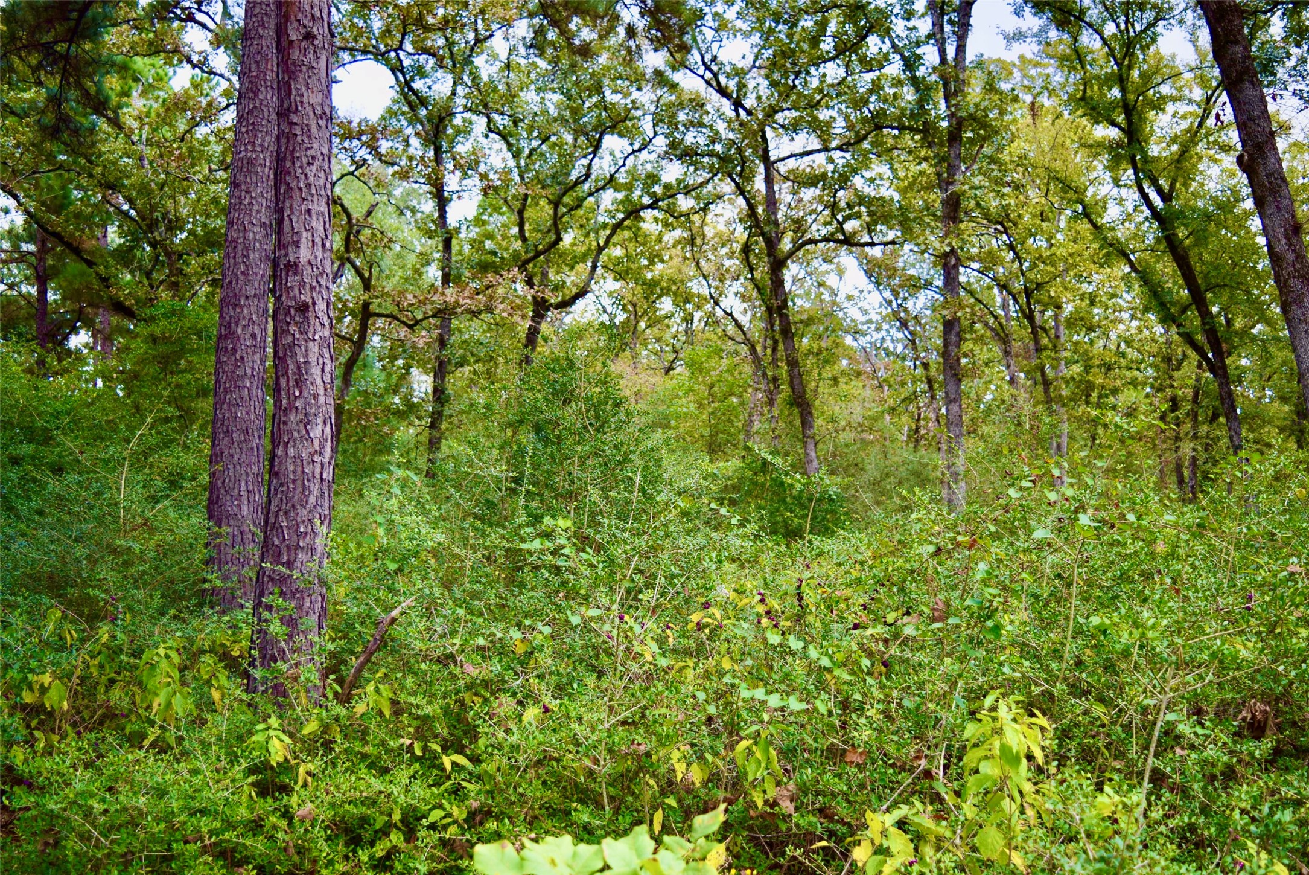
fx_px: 1255
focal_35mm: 34
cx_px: 654
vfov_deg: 38.4
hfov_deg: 55.1
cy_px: 438
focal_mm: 23
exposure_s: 1/320
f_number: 3.8
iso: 200
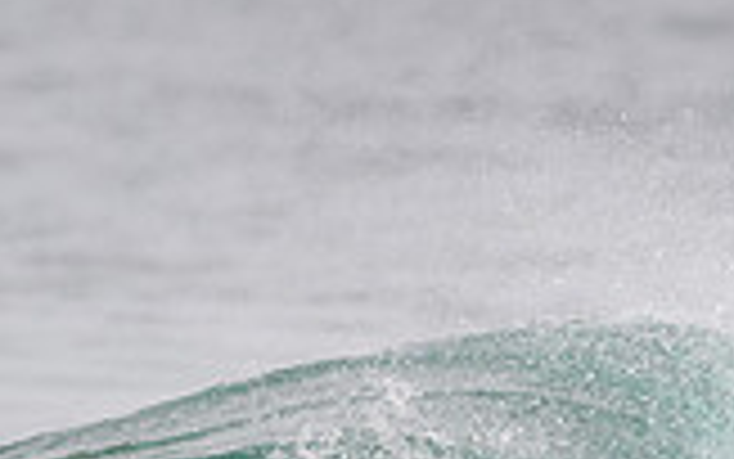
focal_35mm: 2220
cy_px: 602
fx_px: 44424
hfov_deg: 0.9
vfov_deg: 0.6
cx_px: 802
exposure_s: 1/800
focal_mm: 500
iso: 400
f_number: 5.6
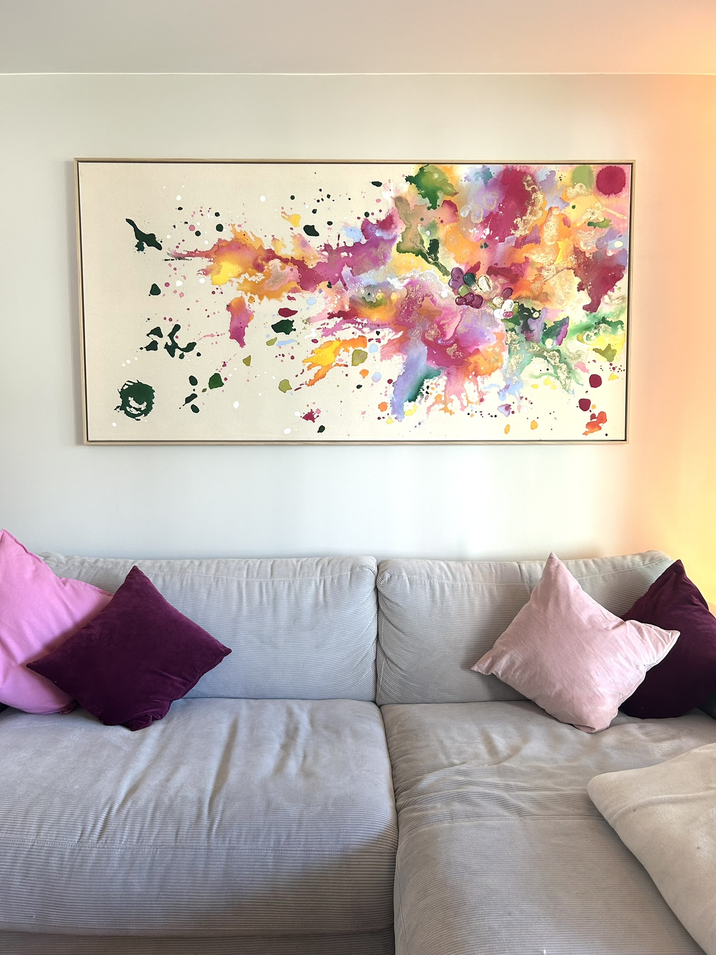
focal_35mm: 26
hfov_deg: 53.1
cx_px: 358
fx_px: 717
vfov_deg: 67.3
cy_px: 478
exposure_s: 1/60
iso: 64
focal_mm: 5.7
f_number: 1.5
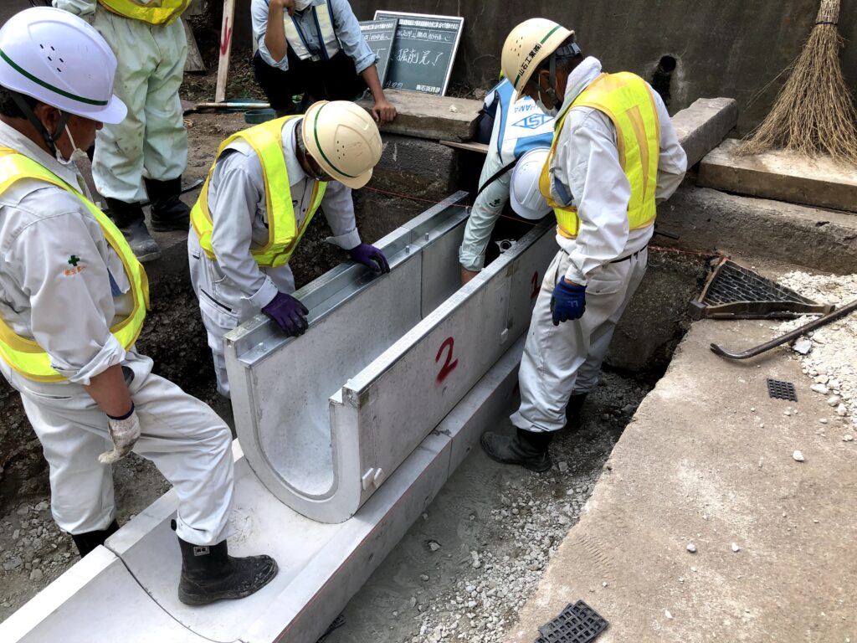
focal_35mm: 28
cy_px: 322
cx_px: 428
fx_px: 693
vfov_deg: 49.7
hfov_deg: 63.4
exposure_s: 1/348
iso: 20
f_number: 1.8
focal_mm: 3.99
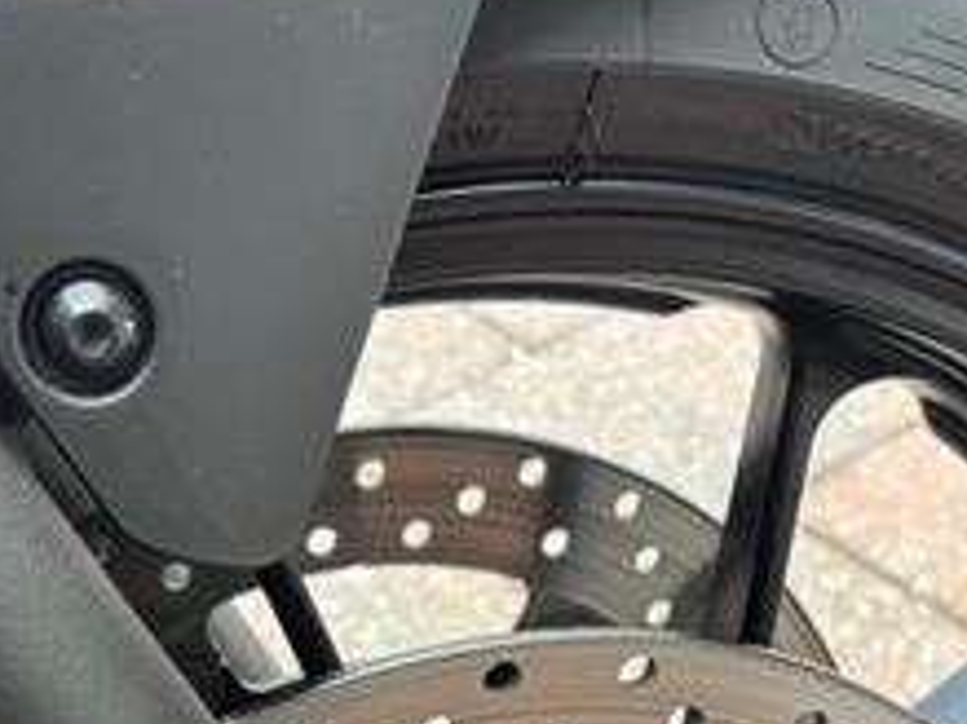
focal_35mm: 76
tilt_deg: -46.1
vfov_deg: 18.1
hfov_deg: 25.6
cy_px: 927
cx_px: 371
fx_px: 2122
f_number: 1.6
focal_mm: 5.96
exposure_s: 1/121
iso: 80
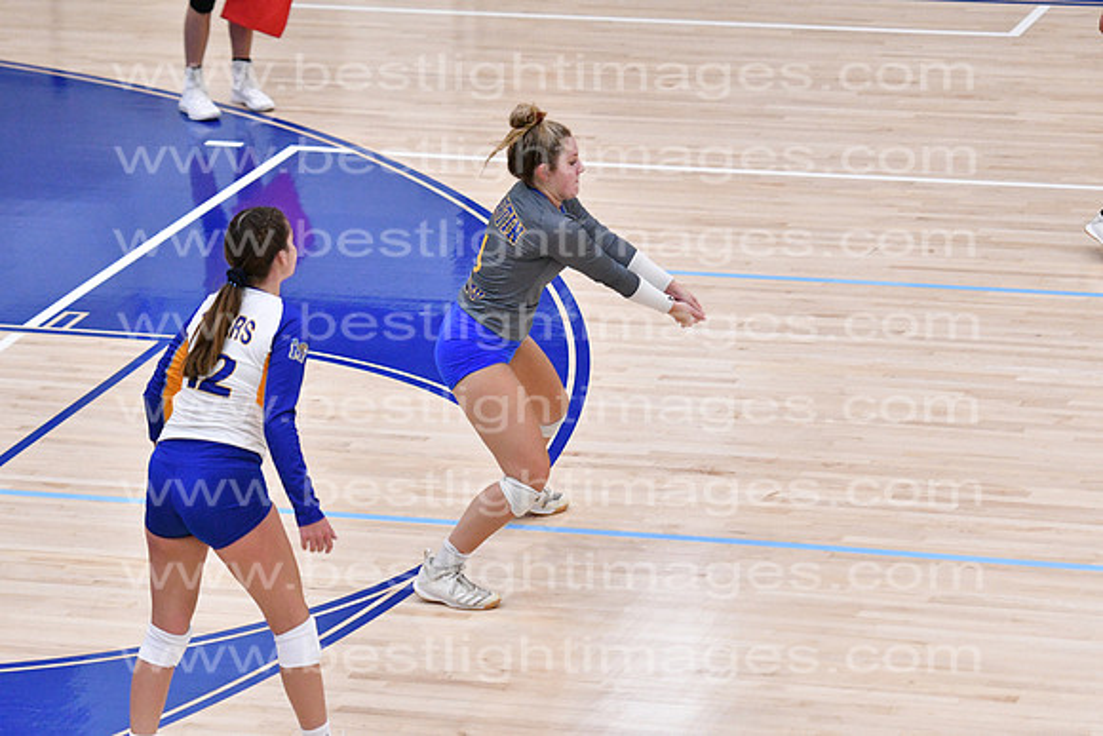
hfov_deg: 11.2
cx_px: 552
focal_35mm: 183
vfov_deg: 7.5
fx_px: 5608
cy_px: 368
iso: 6400
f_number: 3.2
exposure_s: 1/1000
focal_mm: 122
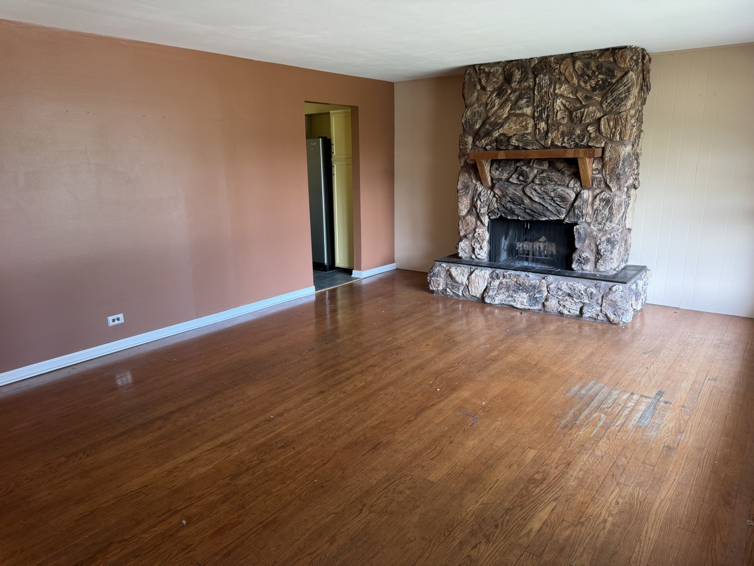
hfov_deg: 71.6
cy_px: 283
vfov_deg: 56.8
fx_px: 523
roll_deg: +1.2
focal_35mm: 24
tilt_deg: -13.3
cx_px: 377
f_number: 1.78
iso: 200
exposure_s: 1/111
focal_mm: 6.76
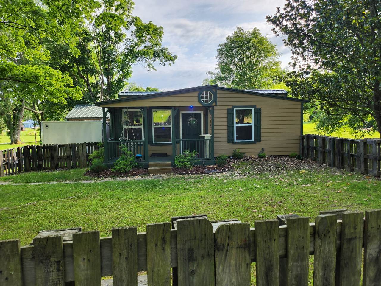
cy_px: 143
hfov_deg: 71.6
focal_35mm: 24
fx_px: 264
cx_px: 190
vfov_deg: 56.8
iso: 50
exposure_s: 1/619
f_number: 1.8
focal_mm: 5
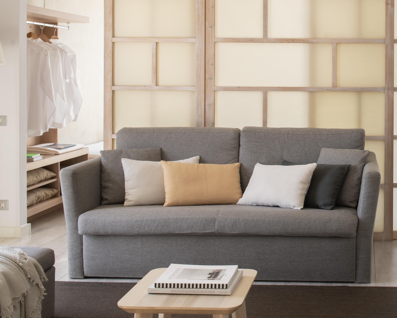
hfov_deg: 33.1
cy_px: 92
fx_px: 634
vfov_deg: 27.8
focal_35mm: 54
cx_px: 351
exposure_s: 1/2.5
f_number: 11
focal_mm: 26
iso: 64
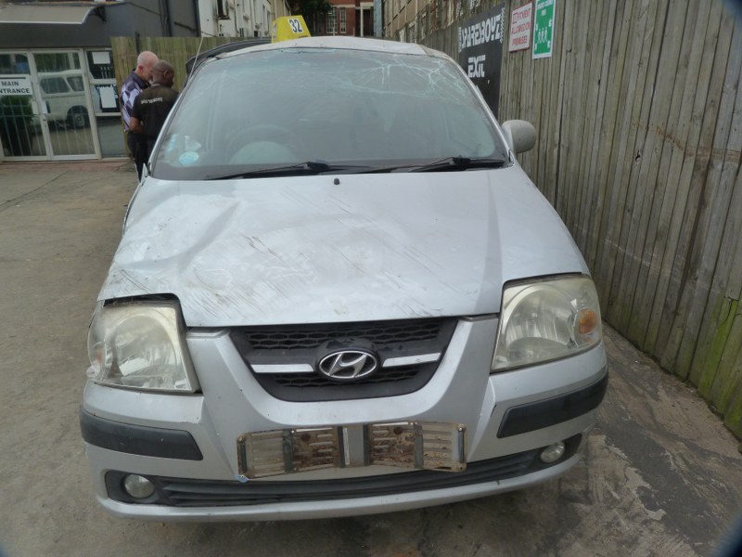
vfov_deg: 54.9
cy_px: 278
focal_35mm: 25
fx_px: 536
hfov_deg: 69.4
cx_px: 371
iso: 125
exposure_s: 1/200
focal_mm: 4.5
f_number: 4
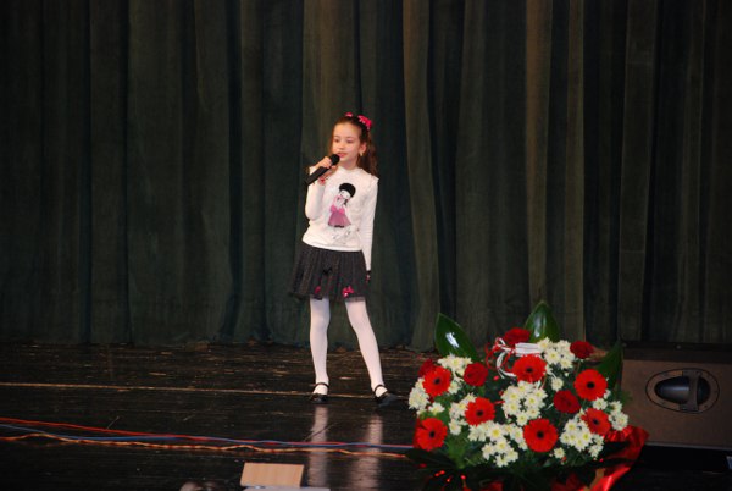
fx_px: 3207
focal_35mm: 158
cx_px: 366
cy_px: 246
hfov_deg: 13.0
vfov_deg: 8.7
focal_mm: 105
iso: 800
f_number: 7.1
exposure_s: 1/60
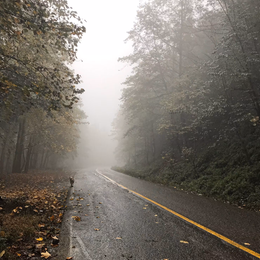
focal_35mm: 34
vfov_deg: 48.4
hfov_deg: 48.4
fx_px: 289
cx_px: 127
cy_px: 143
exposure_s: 1/100
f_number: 1.8
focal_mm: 3.99
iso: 25
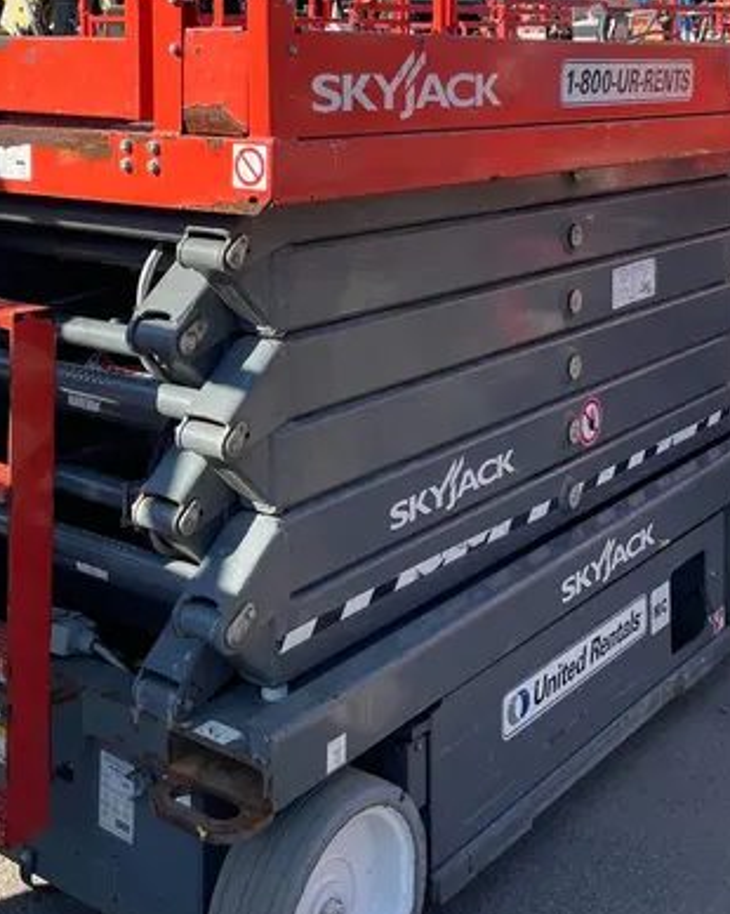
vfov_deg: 37.3
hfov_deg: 31.4
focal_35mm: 48
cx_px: 297
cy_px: 173
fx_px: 1297
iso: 50
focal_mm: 4.2
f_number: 1.6
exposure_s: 1/1916
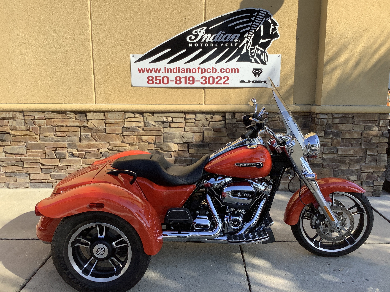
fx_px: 349
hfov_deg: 58.4
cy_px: 146
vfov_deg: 45.4
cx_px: 195
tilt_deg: -11.5
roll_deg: +0.6
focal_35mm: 31
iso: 25
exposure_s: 1/1235
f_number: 2.4
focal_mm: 3.3
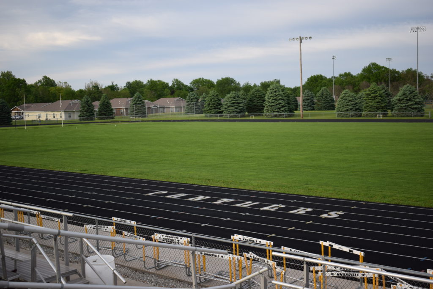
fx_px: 523
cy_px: 144
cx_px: 216
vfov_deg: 30.9
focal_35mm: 44
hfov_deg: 45.0
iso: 400
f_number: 4.2
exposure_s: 1/1000
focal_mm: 29
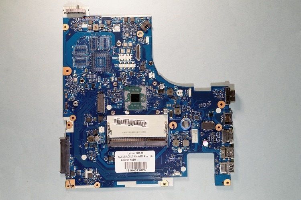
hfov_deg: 51.3
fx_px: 313
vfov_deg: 35.4
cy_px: 100
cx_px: 150
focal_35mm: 38
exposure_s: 1/6
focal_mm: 25
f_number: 8
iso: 100
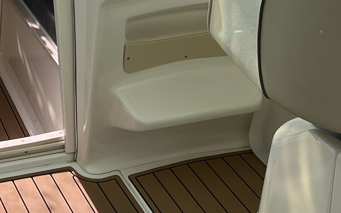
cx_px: -21
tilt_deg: -14.7
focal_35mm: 91
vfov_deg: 13.5
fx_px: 846
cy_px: -114
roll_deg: +1.8
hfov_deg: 21.8
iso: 50
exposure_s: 1/2222
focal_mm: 5.1
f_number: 1.6
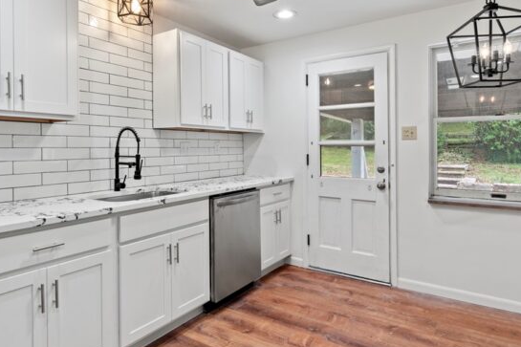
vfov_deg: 57.0
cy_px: 148
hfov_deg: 78.6
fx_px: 318
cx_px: 250
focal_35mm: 22
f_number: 9
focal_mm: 10
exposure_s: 1/5
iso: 250
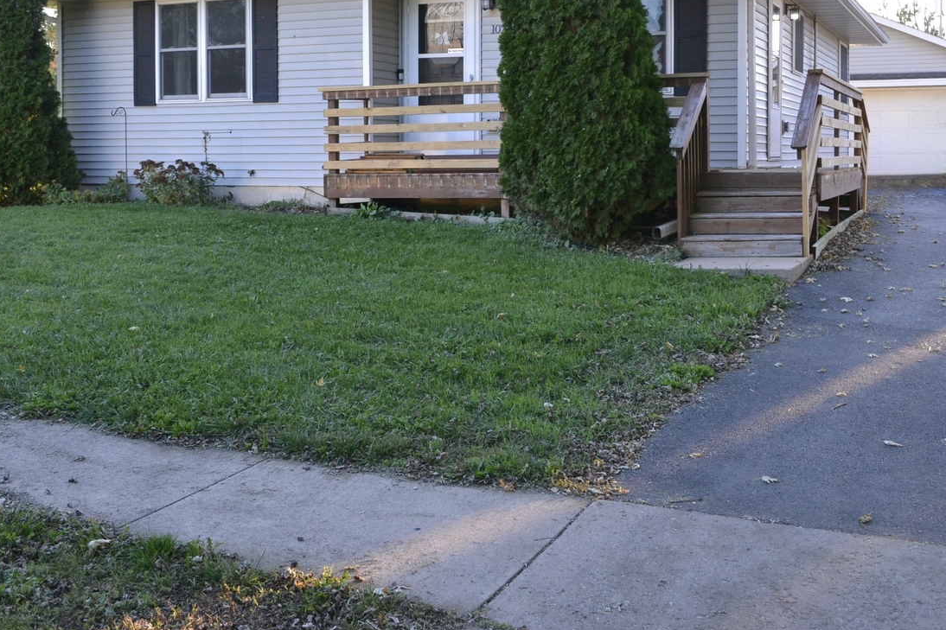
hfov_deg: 48.5
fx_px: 1051
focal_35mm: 40
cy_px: 179
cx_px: 470
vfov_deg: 32.9
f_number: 5.6
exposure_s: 1/125
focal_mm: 18
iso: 360
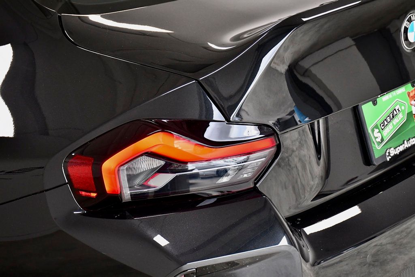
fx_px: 772
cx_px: 208
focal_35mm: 67
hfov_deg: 30.1
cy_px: 138
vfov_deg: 20.3
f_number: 5.6
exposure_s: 1/400
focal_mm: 45
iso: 2500
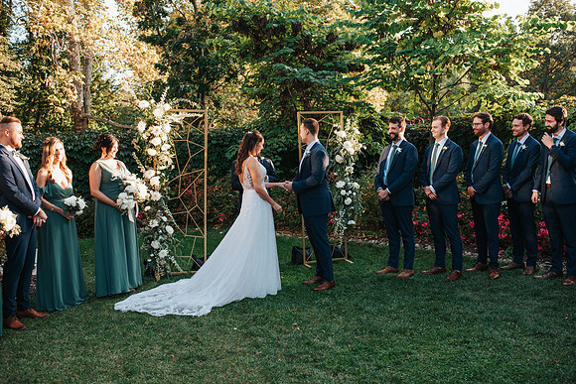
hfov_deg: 52.9
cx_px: 288
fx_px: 578
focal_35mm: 36
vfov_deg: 36.8
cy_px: 192
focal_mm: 35
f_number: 3.2
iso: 1000
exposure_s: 1/800
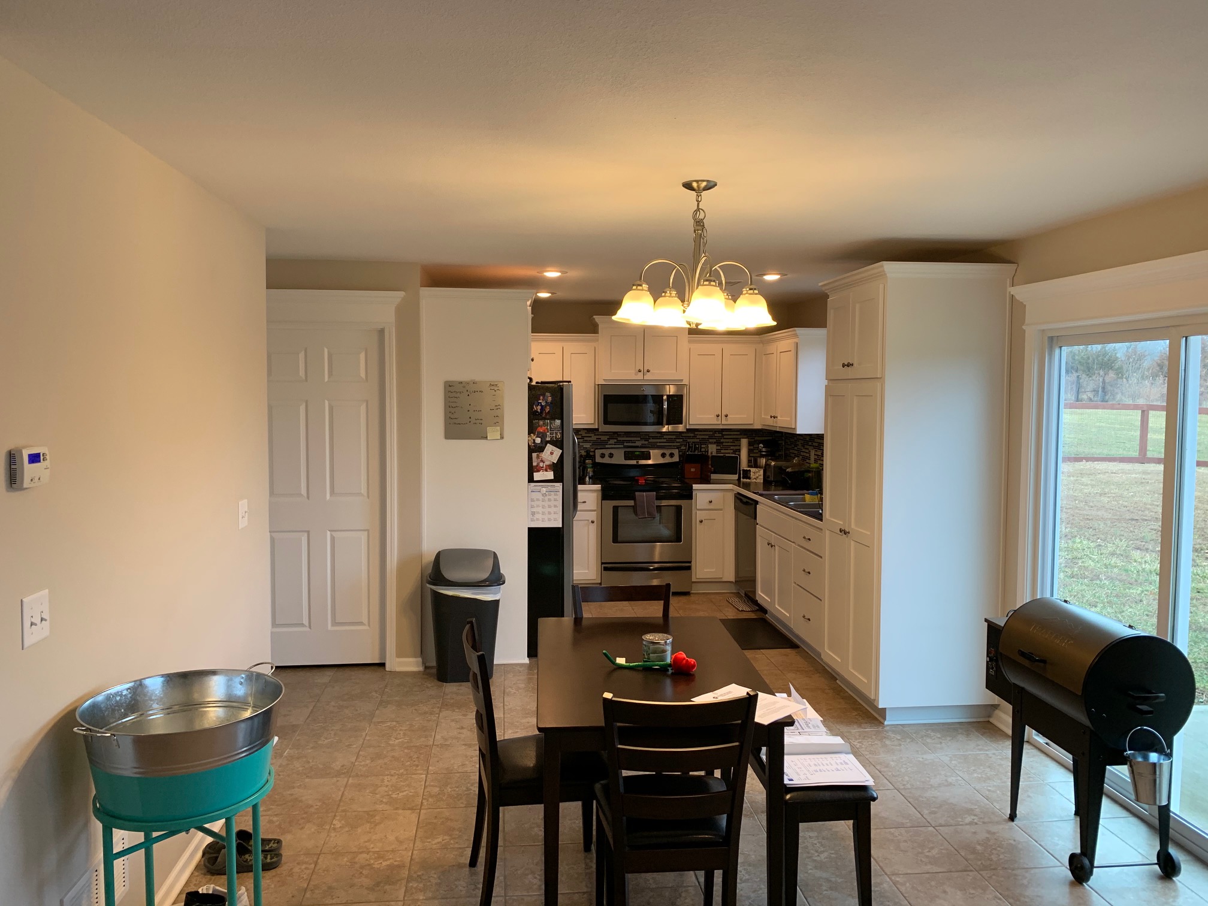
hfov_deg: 67.3
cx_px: 604
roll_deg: -0.2
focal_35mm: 26
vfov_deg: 53.1
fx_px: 907
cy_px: 453
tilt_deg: -3.5
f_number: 1.8
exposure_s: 1/60
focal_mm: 4.25
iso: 80
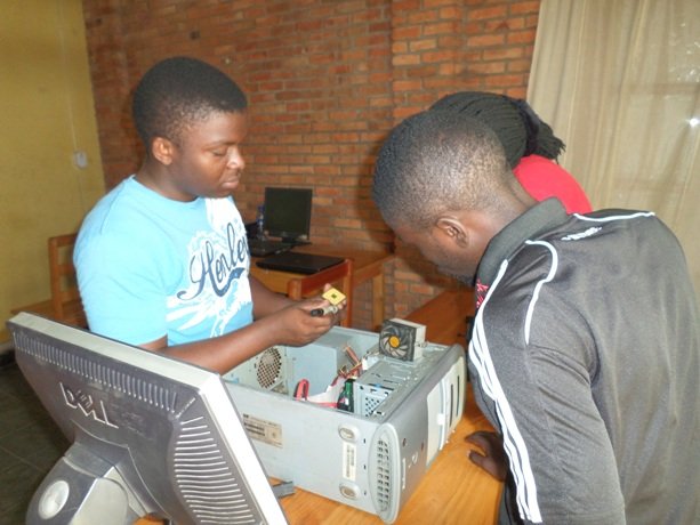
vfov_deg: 54.9
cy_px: 262
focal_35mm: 25
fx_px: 506
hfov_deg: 69.4
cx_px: 350
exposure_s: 1/30
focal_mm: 4.5
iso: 160
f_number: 2.5
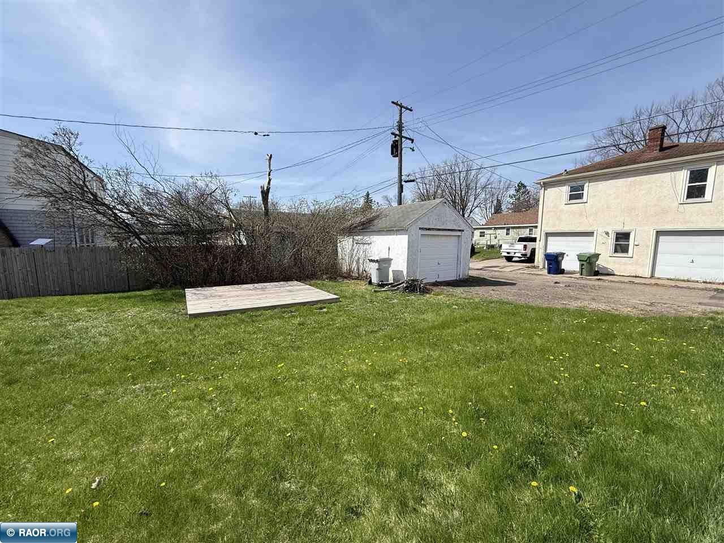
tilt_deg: -6.0
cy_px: 272
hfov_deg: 102.1
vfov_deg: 85.7
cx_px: 362
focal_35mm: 14
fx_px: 293
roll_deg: -0.3
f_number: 2.2
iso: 50
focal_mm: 2.22
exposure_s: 1/1795
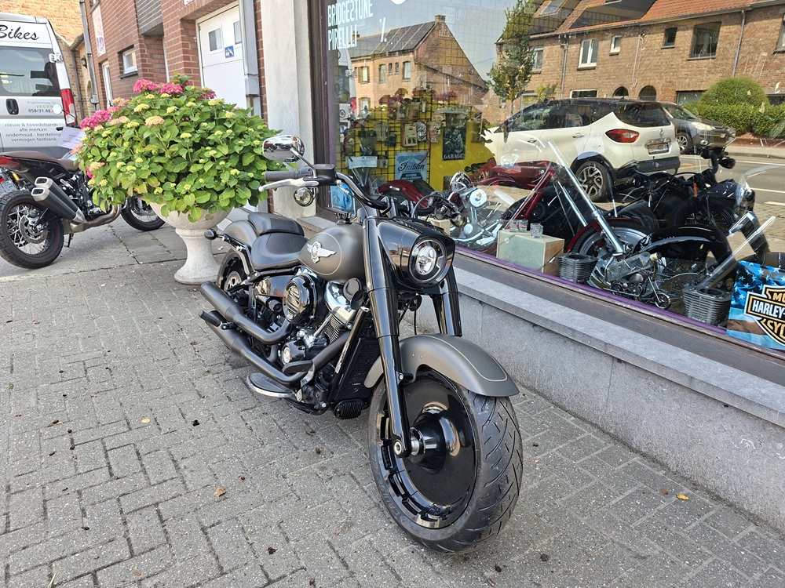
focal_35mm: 23
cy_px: 294
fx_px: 522
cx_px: 392
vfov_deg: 58.9
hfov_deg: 73.9
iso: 50
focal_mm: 5.54
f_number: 1.8
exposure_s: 1/227
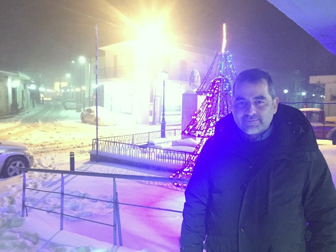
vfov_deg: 48.2
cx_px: 168
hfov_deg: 61.7
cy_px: 126
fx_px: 281
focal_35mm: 29
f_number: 2.2
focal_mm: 4.15
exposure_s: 1/15
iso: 1600
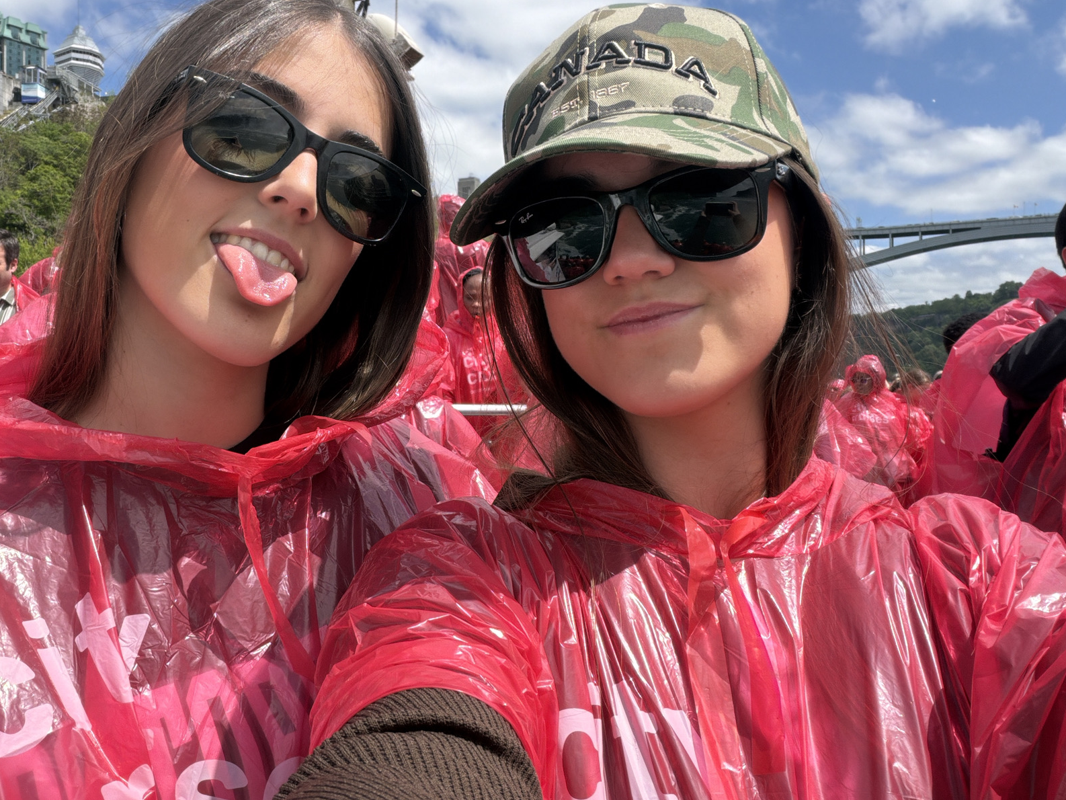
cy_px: 350
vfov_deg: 48.1
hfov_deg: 61.1
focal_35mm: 29
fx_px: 893
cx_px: 421
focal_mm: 2.71
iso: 40
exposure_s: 1/1046
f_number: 1.9
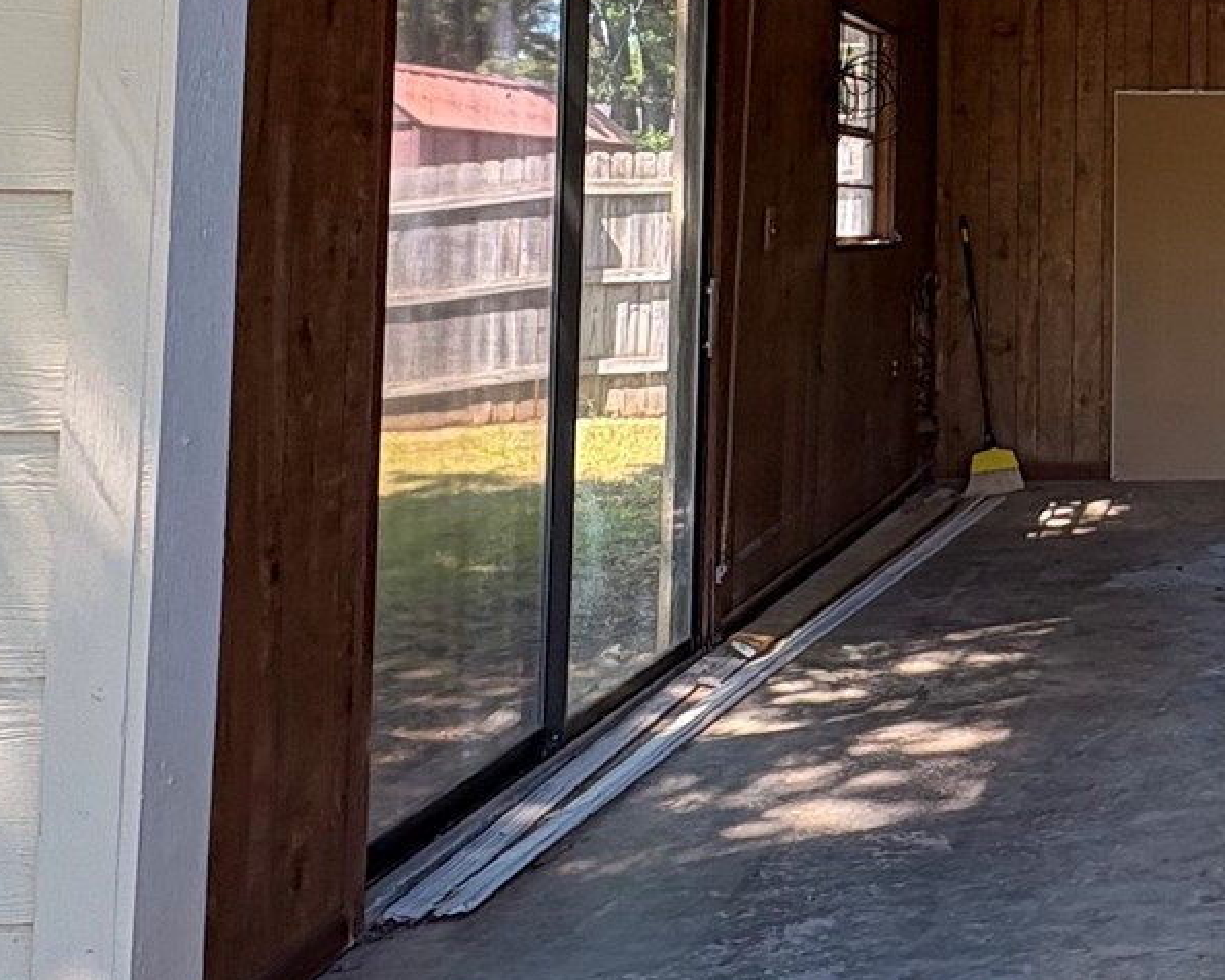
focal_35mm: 47
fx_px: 1704
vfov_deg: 30.8
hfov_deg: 33.5
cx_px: 1406
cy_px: 117
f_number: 2.2
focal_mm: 2.22
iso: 80
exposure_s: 1/100
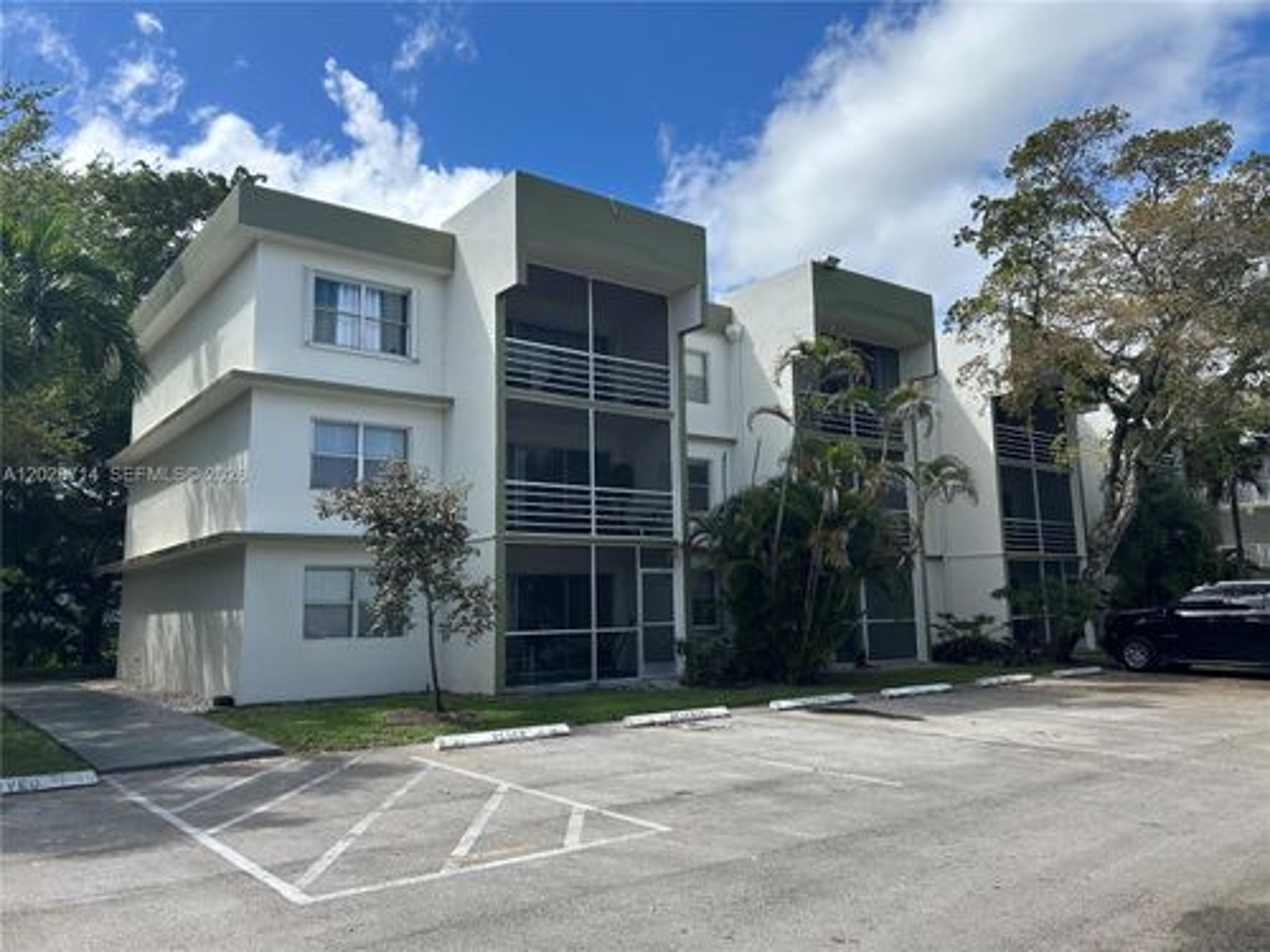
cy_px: 476
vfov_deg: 53.1
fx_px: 954
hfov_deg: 67.3
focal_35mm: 26
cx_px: 635
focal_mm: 5.7
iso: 50
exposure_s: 1/3460
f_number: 1.5
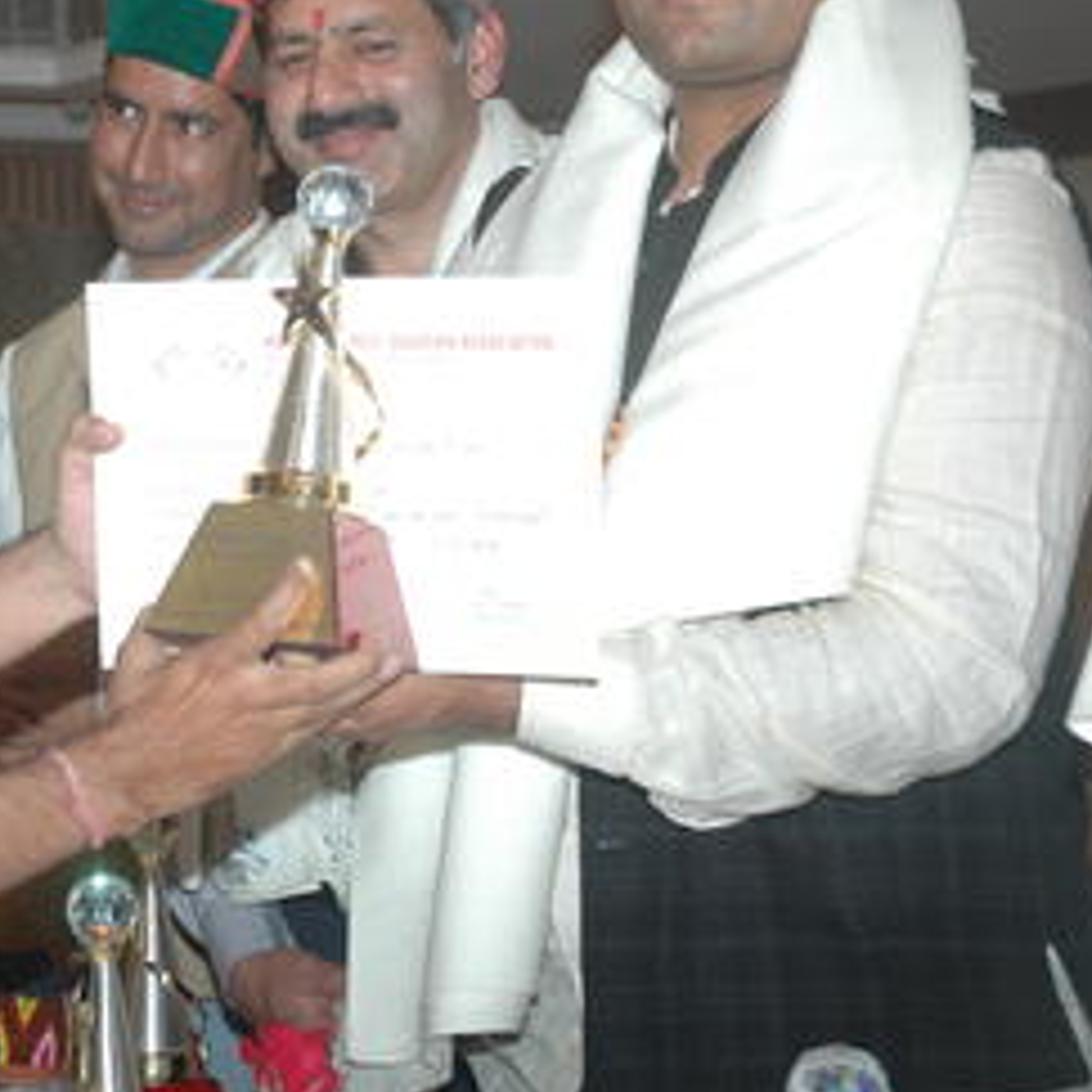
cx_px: 90
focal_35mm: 110
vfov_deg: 15.8
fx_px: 3928
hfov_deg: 15.6
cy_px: 348
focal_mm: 35
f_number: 4.2
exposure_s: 1/60
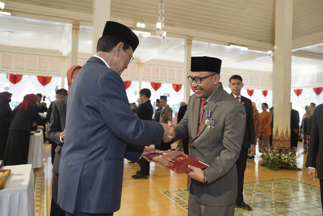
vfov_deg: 43.6
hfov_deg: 61.9
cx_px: 162
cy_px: 108
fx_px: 269
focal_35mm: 30
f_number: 4
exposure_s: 1/200
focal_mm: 30
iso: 1250
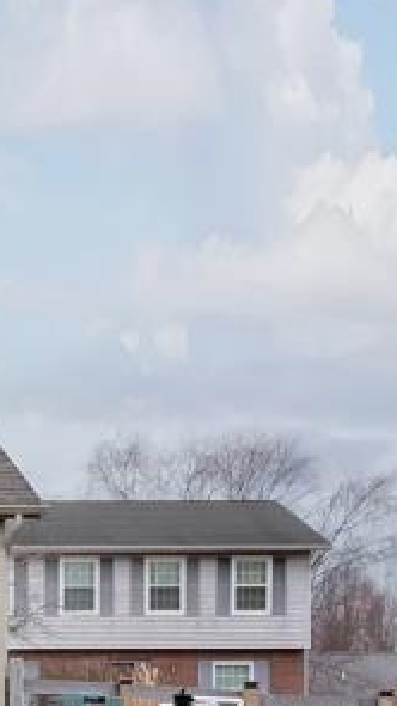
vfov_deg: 13.9
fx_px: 2900
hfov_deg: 7.1
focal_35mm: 155
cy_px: 248
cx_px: -727
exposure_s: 1/320
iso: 200
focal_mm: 14
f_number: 7.1
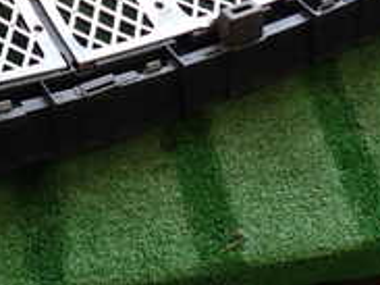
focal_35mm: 82
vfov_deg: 16.5
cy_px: -129
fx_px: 900
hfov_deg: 23.6
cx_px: 102
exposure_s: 1/60
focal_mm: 4.5
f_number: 2
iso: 100
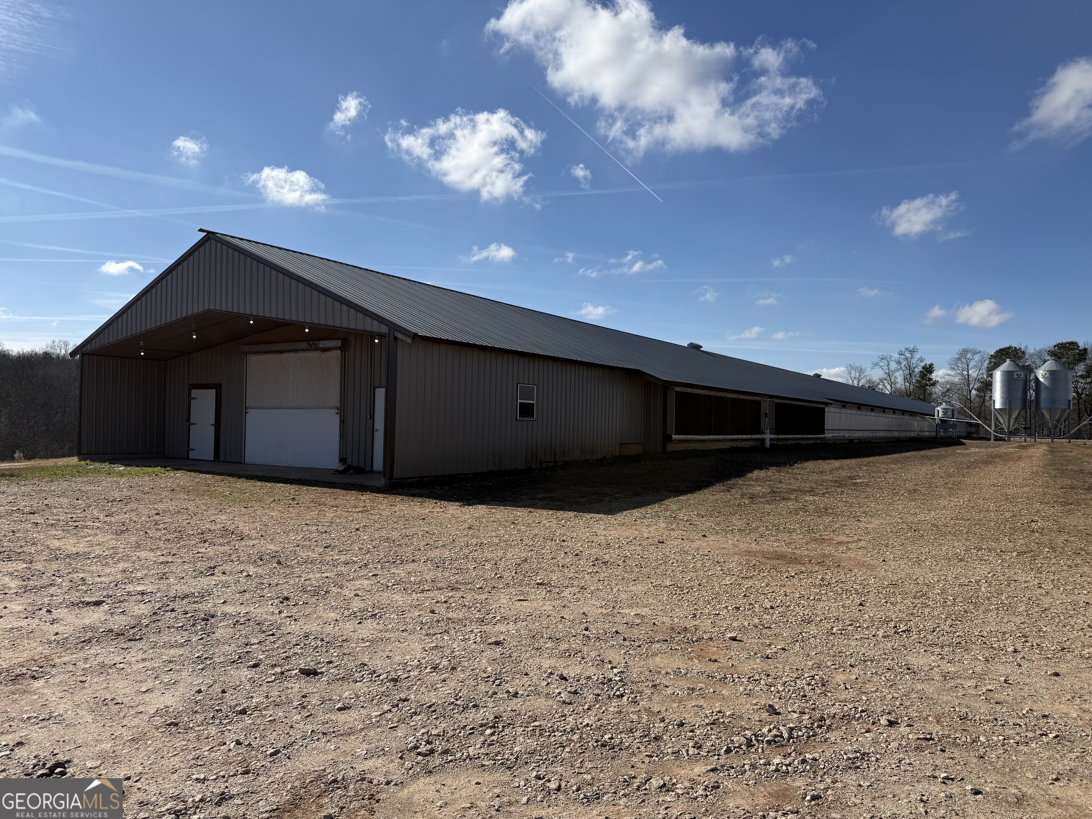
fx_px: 757
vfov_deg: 56.8
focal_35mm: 24
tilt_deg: +1.6
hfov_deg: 71.6
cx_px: 546
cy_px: 410
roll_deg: -1.4
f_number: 1.78
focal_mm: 6.76
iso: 80
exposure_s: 1/8130
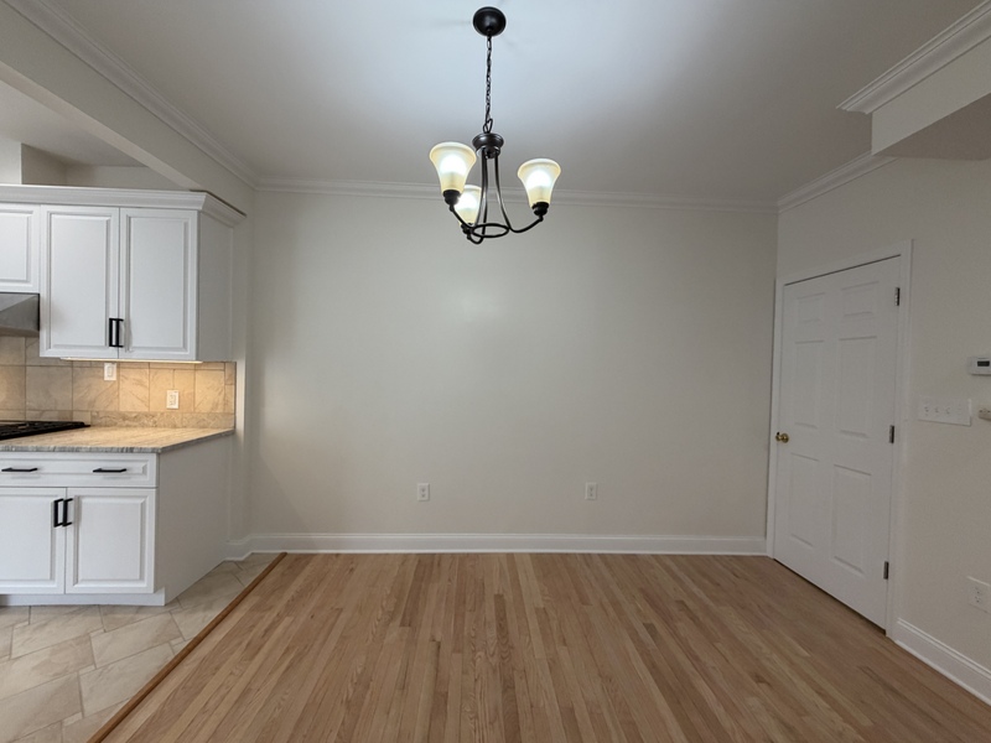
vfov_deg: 85.7
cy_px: 372
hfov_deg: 102.1
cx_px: 496
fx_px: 401
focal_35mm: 14
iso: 160
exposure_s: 1/120
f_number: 2.2
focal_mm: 2.22
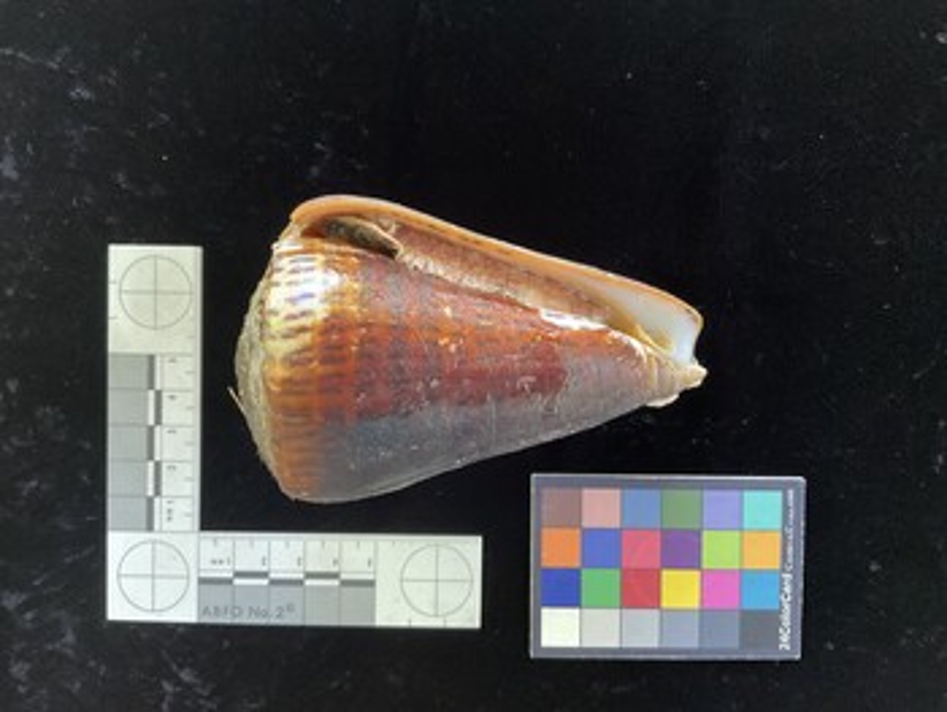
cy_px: 356
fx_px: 794
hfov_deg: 61.6
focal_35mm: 29
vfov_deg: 48.3
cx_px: 474
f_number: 1.8
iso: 250
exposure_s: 1/50
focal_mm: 3
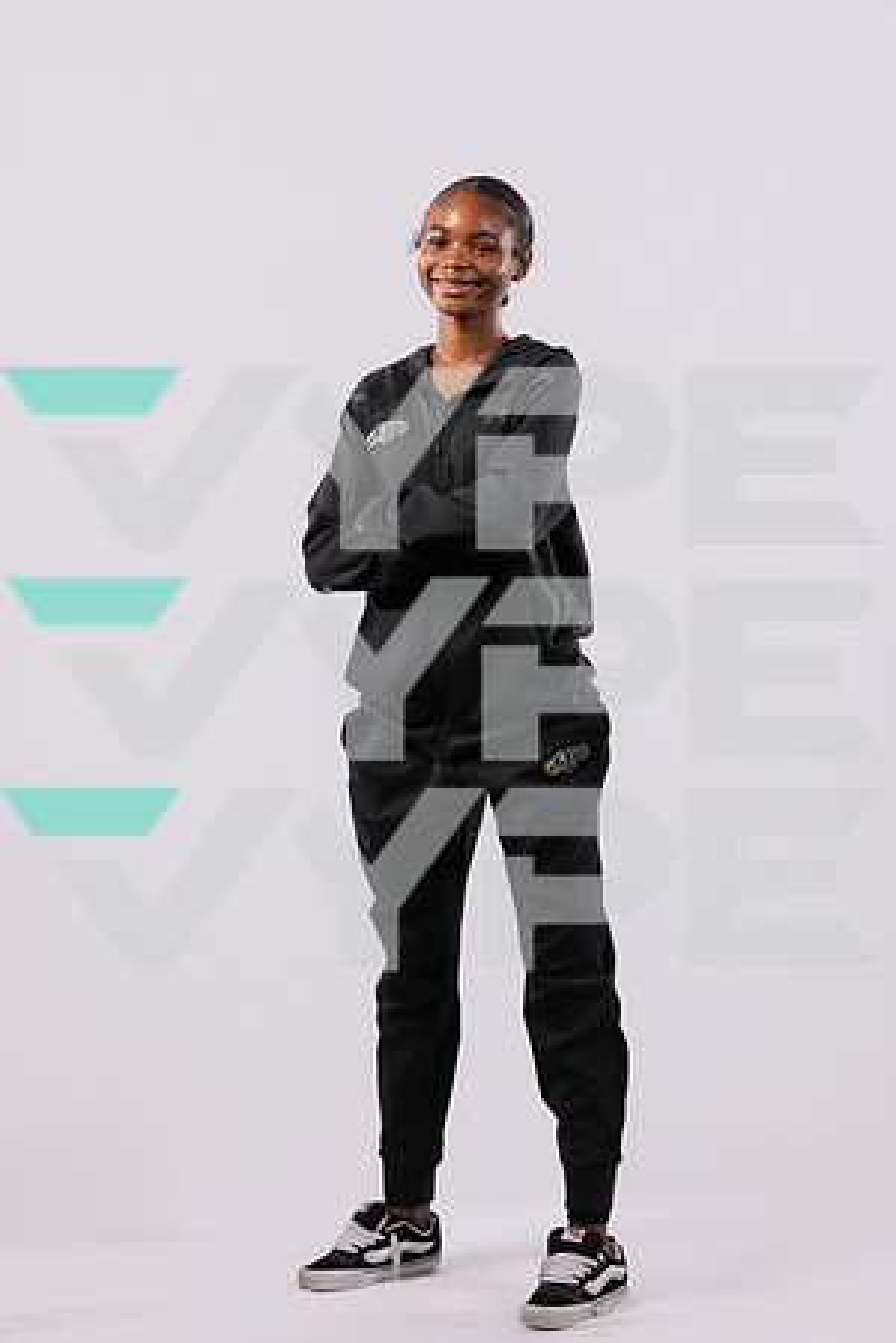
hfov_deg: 16.7
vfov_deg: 24.8
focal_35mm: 82
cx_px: 448
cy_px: 672
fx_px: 3061
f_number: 11
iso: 160
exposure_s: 1/125
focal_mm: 82
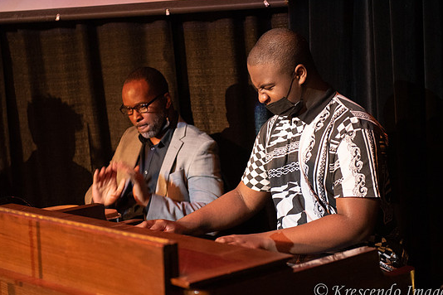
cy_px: 155
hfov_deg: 23.1
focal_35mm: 88
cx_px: 226
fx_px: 1083
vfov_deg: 15.5
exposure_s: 1/200
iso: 3200
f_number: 2.8
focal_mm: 70
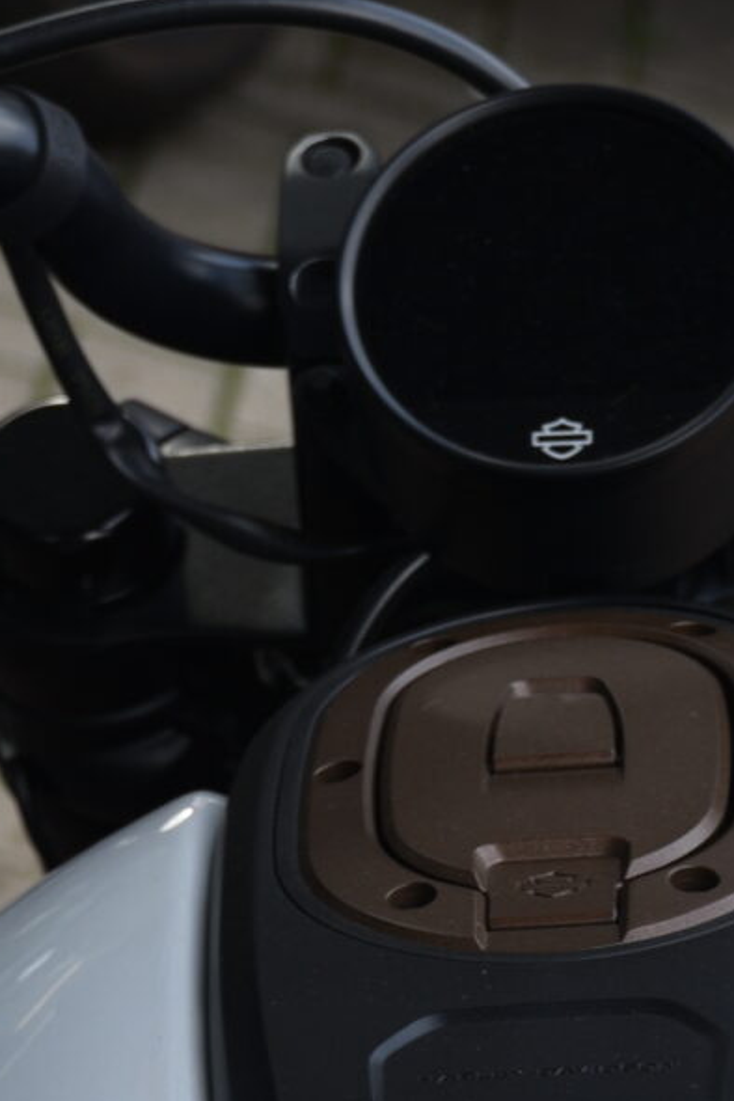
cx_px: 638
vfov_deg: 9.4
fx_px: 6361
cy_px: 2079
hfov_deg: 6.6
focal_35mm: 208
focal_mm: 48
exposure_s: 1/125
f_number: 5.6
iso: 100
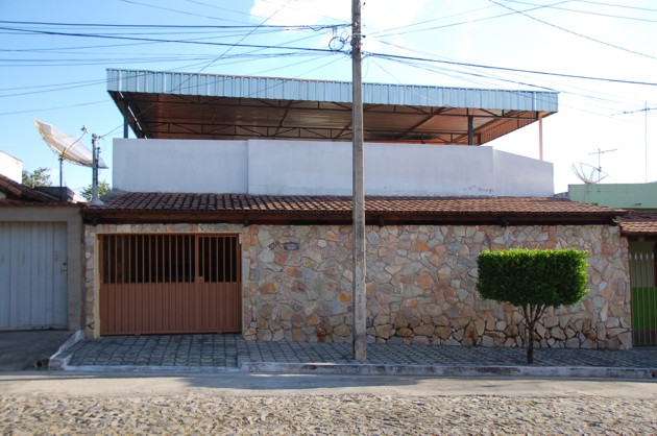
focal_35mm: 36
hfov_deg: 53.2
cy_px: 218
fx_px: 656
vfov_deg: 36.8
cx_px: 328
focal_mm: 24
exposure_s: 1/500
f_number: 25
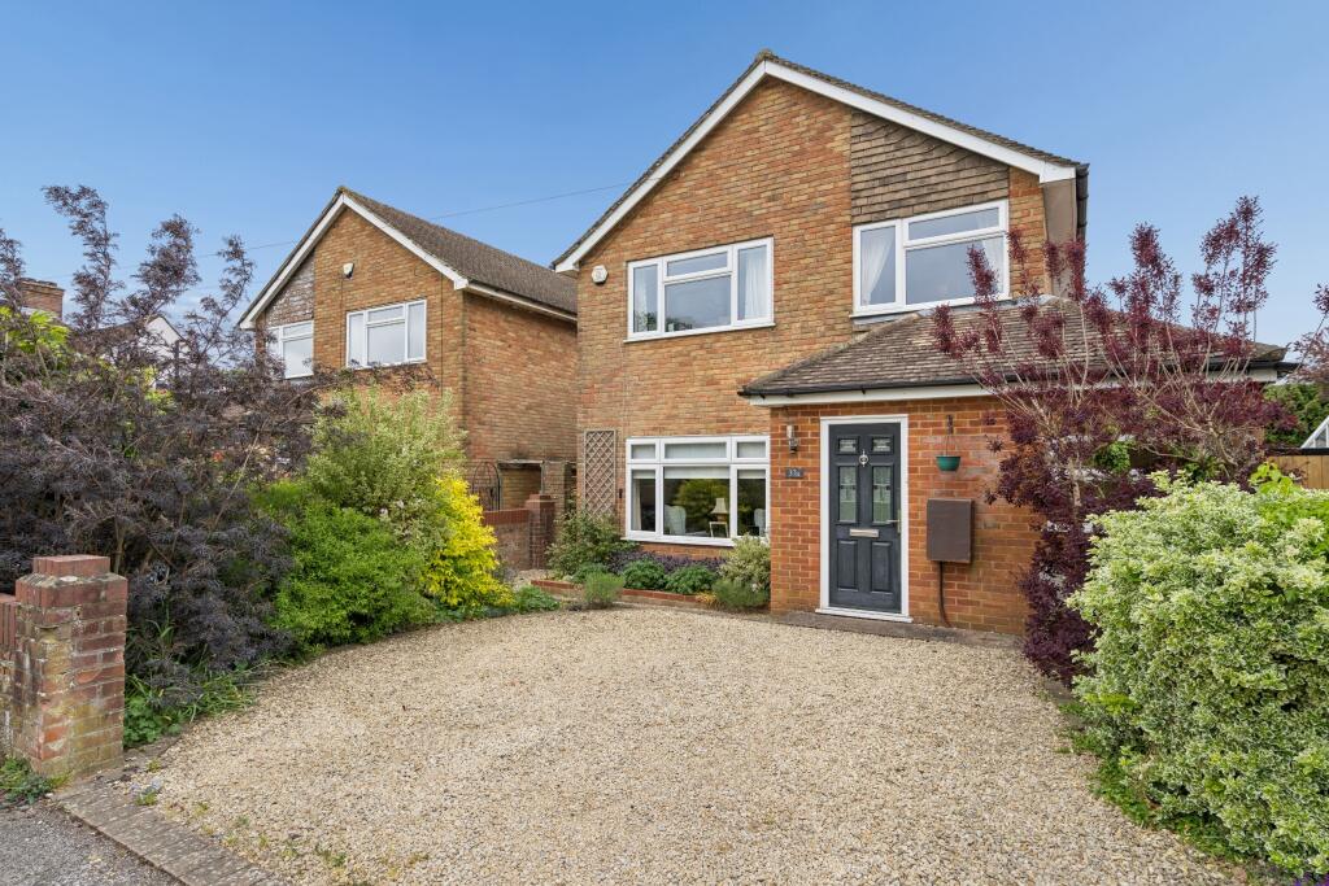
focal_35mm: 18
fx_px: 665
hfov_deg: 90.0
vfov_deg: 67.4
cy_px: 443
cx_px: 664
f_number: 5.6
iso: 160
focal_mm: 18
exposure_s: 1/100
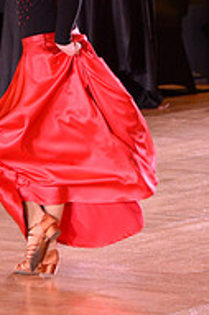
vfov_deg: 6.4
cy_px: -87
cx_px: -86
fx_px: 2784
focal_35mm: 318
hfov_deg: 4.3
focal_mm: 105
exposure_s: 1/250
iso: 4000
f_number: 4.8
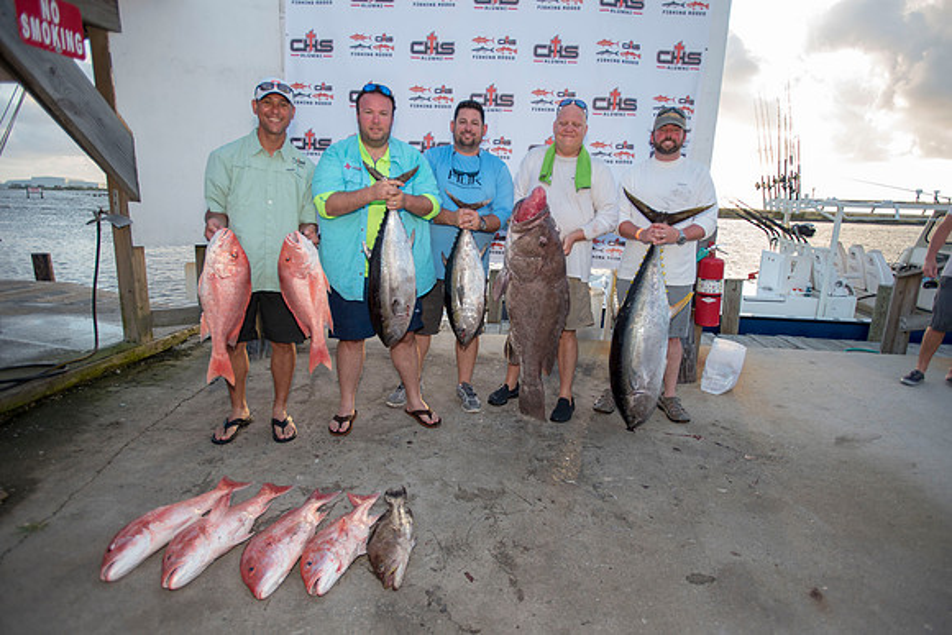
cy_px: 318
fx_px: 529
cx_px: 476
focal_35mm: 20
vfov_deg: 62.0
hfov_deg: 84.0
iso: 250
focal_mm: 20
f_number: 2.8
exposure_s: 1/320
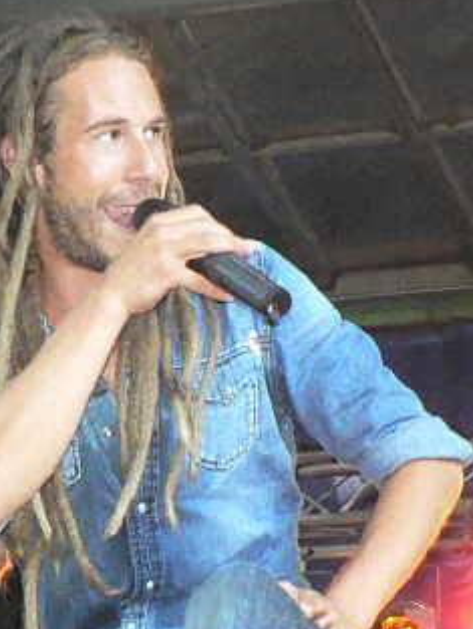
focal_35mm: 67
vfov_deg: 28.1
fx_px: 1220
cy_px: 543
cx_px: 187
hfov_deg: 21.9
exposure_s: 1/60
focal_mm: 6
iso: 400
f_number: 2.8
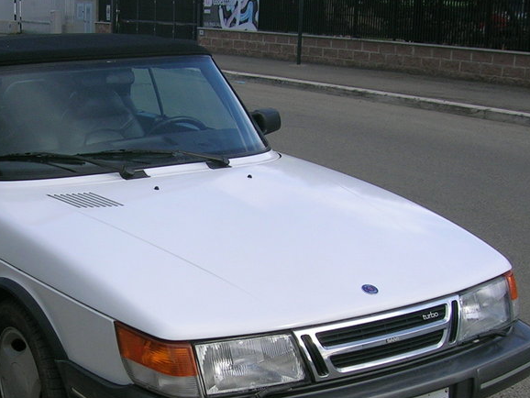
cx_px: 127
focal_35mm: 62
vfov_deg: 23.5
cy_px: 282
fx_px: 950
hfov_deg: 30.6
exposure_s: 1/306
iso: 50
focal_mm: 5.4
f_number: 4.8
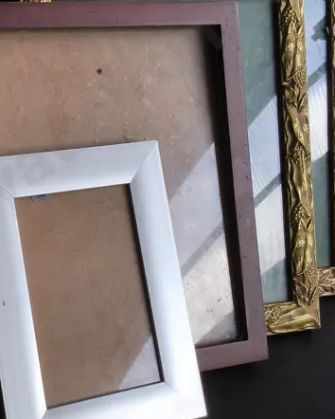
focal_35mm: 61
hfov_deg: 24.0
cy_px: 183
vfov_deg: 30.9
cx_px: 10
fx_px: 755
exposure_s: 1/330
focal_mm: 2.87
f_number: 2
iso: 32
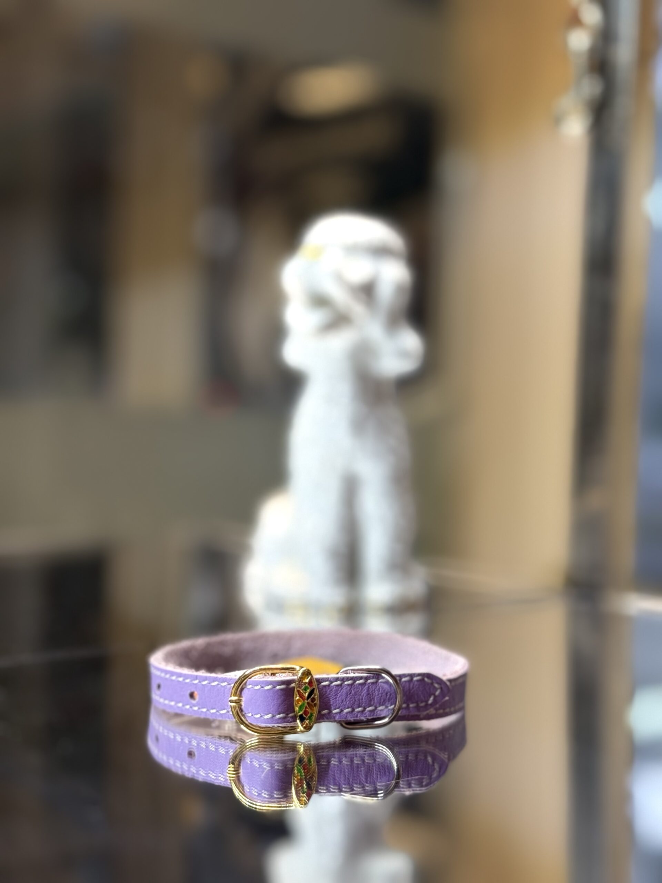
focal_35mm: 48
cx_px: 331
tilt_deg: -1.4
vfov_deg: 39.7
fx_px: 1224
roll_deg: -2.3
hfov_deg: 30.3
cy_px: 442
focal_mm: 6.76
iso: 80
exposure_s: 1/100
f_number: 1.78
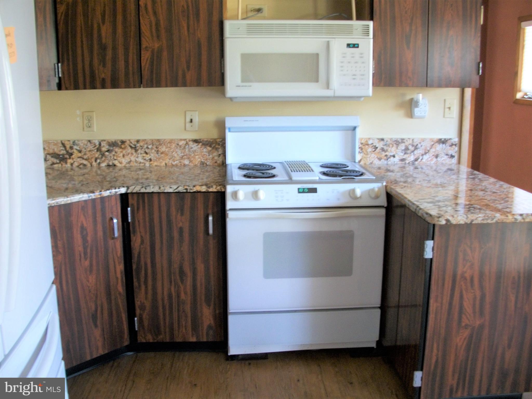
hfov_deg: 52.6
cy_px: 200
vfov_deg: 40.7
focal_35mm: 35
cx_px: 266
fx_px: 538
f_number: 3.1
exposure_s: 1/8
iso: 165
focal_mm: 6.3
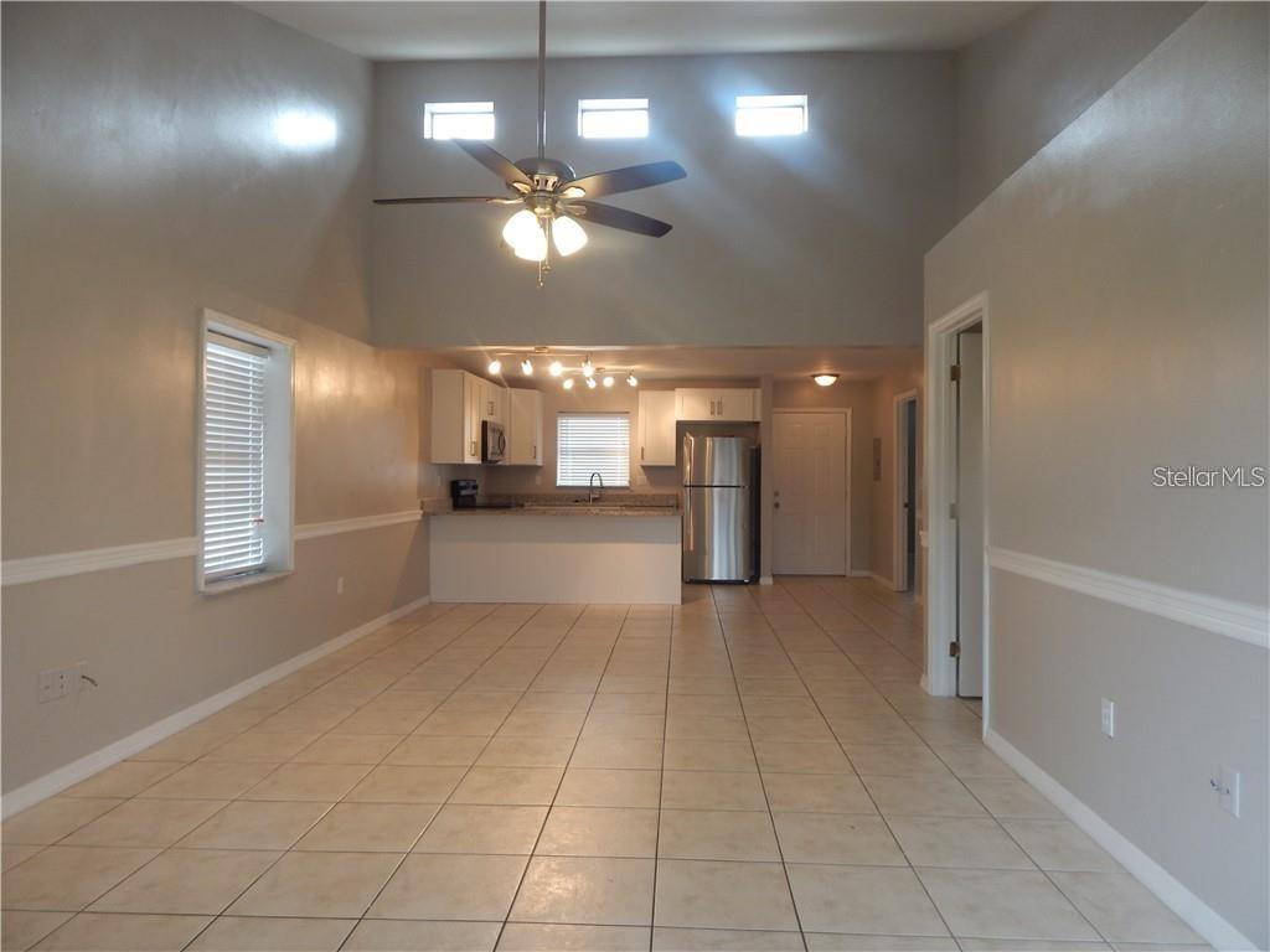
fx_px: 807
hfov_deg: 76.4
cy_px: 476
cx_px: 635
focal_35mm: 22
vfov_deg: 61.1
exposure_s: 1/40
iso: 125
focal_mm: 4
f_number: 3
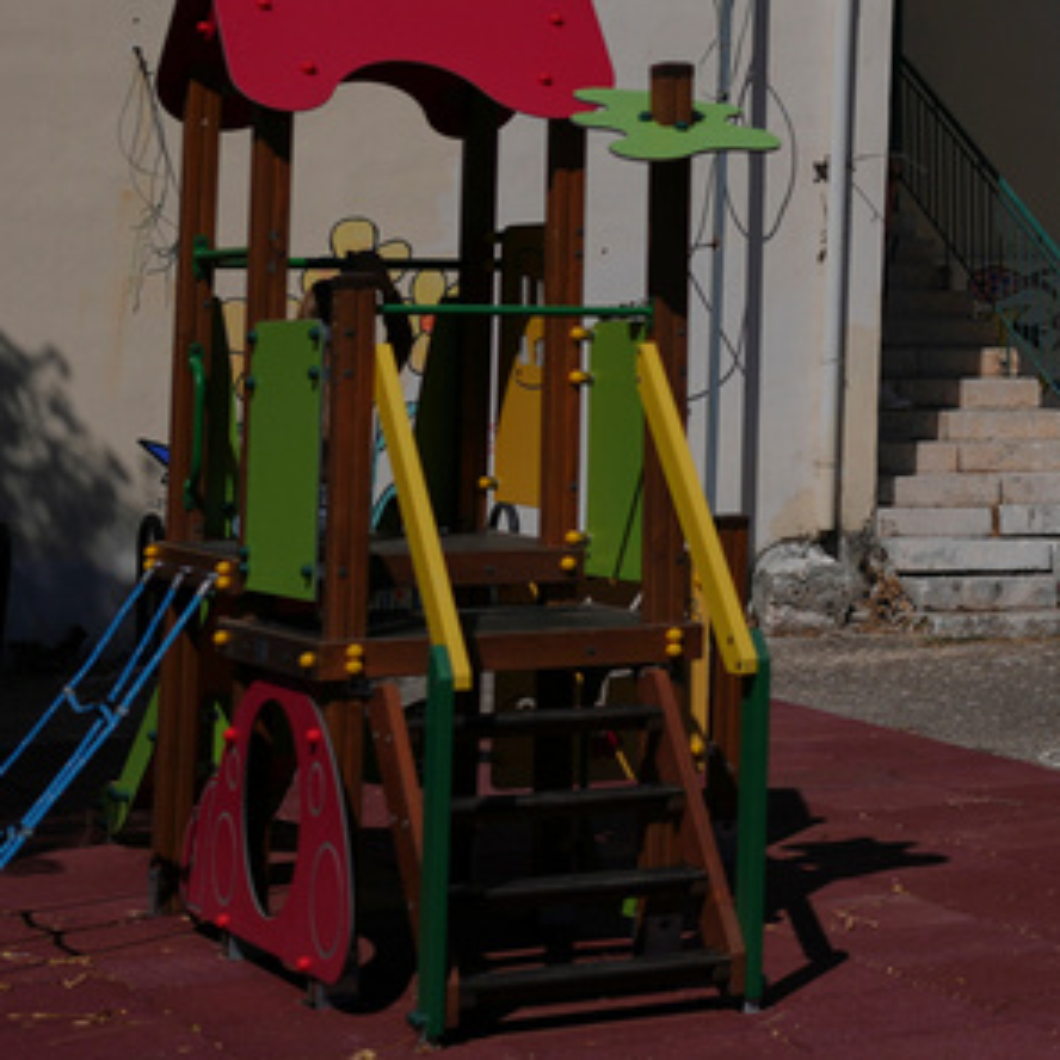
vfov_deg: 16.4
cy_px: -132
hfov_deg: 15.6
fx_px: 3568
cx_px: 1569
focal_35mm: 103
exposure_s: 1/12800
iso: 50
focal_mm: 35
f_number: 2.2
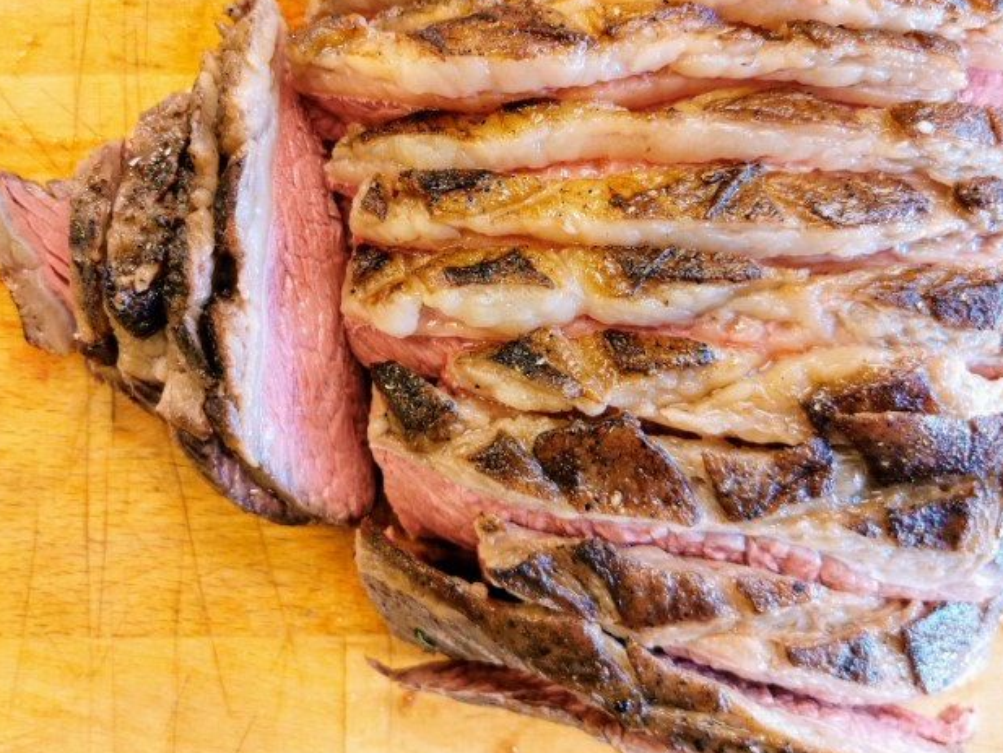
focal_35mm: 35
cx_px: 506
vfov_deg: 40.4
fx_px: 1014
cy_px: 283
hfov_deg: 52.6
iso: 160
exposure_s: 1/100
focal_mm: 5.56
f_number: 1.6
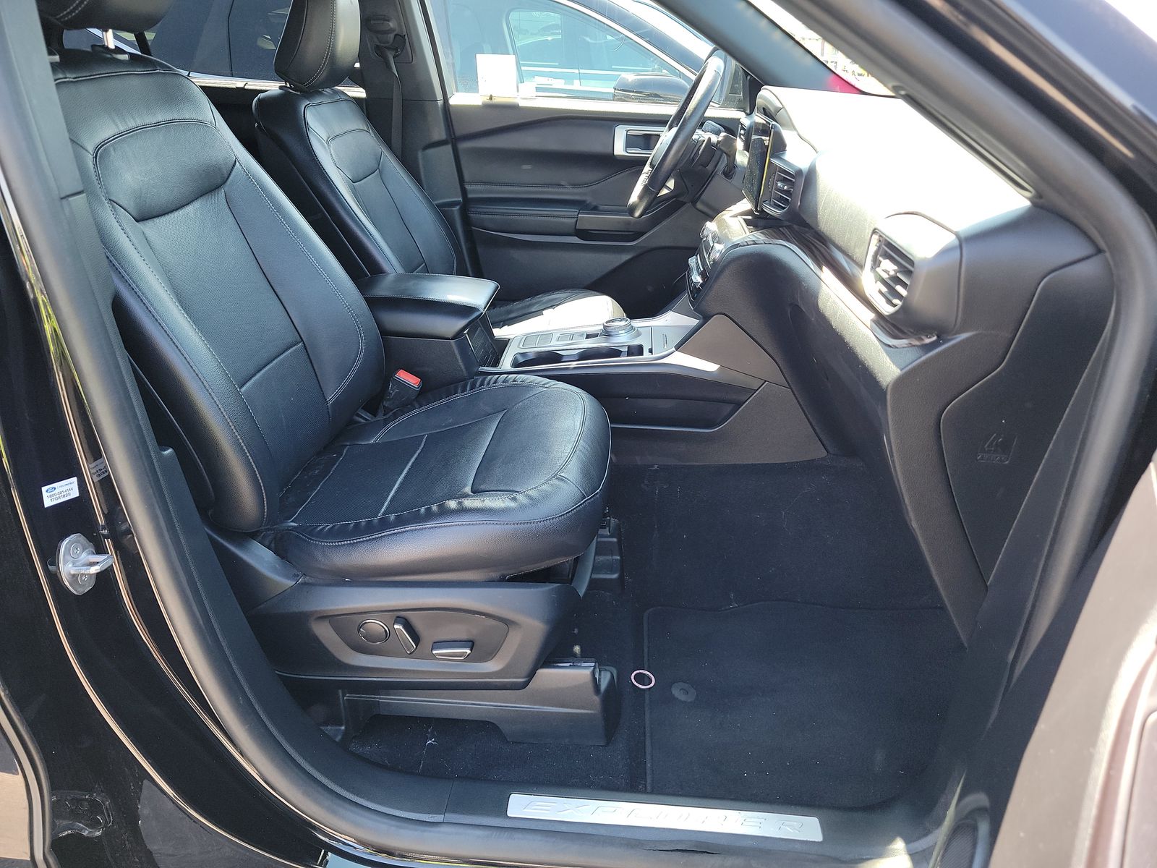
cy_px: 434
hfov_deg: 71.6
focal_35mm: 24
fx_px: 802
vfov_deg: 56.8
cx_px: 578
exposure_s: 1/59
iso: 98
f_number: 1.8
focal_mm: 6.7
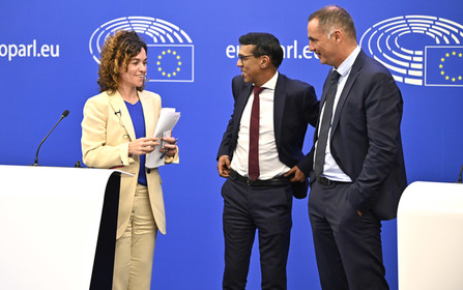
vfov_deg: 11.4
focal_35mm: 115
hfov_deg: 18.1
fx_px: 1452
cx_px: 232
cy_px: 143
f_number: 2.8
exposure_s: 1/320
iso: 2500
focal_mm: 112
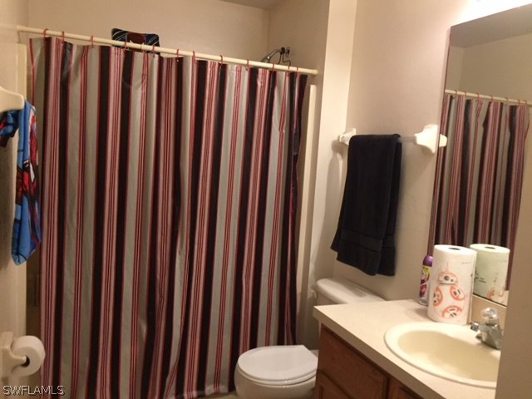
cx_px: 266
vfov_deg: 48.2
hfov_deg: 61.7
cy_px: 200
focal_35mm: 29
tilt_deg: -6.5
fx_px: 446
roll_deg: -5.0
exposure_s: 1/30
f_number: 2.2
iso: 200
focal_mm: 4.15
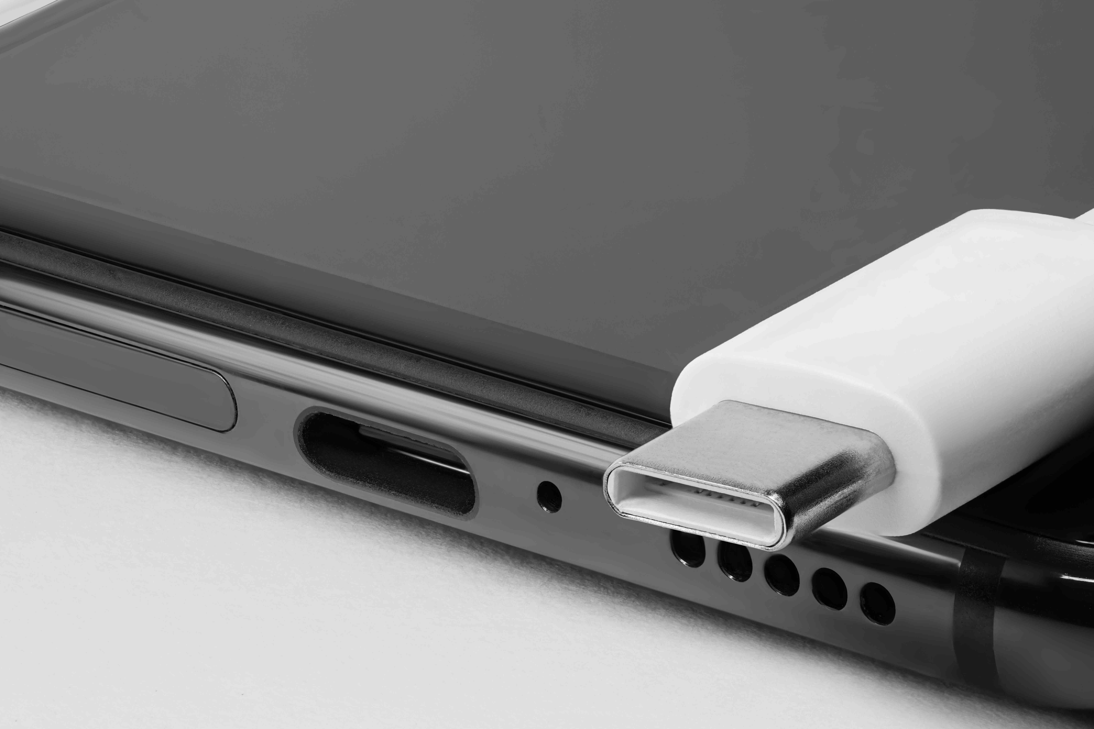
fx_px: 2735
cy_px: 364
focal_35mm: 90
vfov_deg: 15.2
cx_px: 547
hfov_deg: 22.6
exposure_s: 1/200
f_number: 7.1
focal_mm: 90
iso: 400
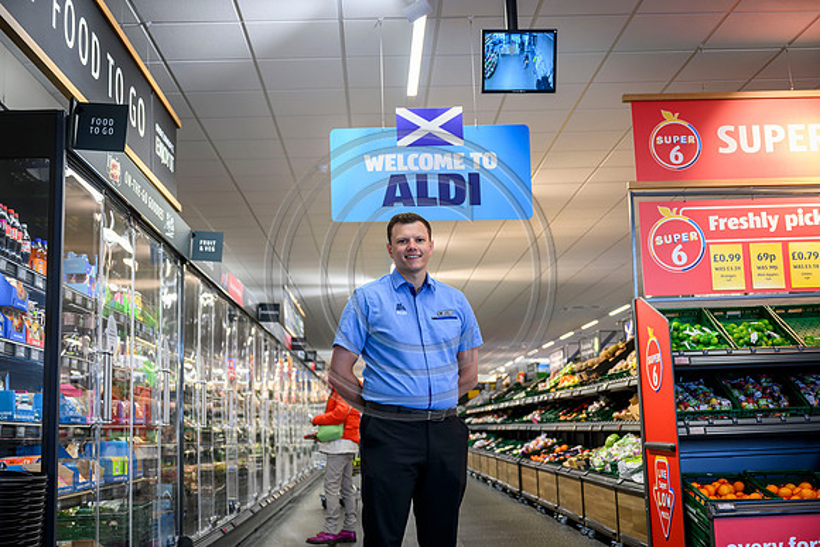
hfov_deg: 47.4
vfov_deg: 32.6
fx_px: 934
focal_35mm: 41
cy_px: 274
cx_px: 410
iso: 640
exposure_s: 1/125
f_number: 3.2
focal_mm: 41
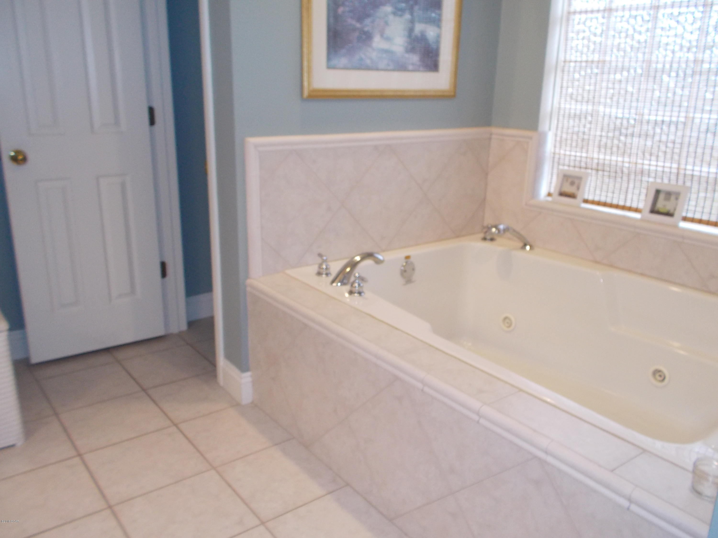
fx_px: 602
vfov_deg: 48.2
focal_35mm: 29
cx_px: 359
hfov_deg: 61.7
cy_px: 269
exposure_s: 1/25
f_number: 3.3
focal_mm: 4.1
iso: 160
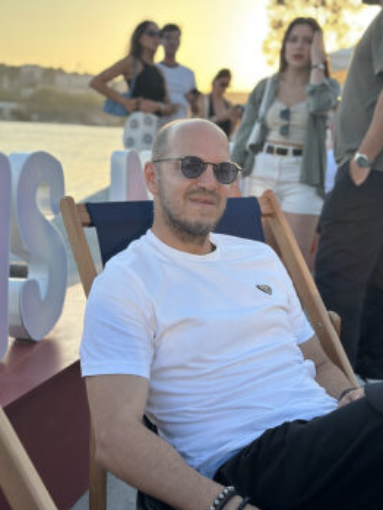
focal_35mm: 55
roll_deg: -3.2
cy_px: 224
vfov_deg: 34.9
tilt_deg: -6.7
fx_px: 811
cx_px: 190
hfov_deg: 26.6
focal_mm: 6.86
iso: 80
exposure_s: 1/1517
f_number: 1.78
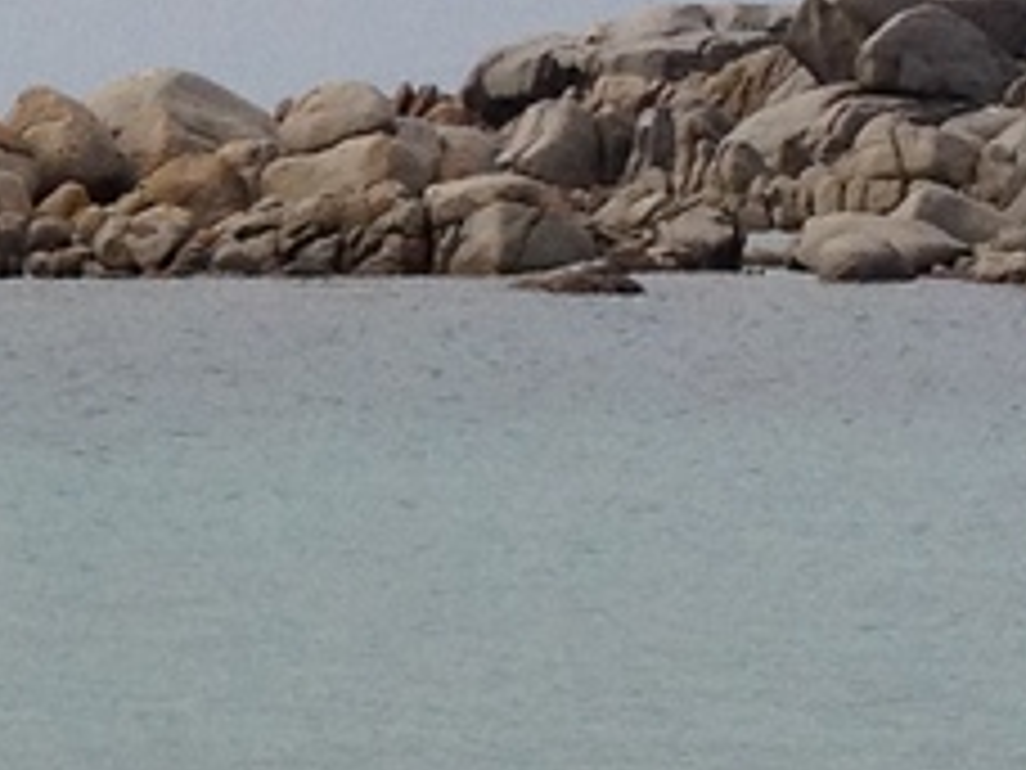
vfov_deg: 6.0
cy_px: 176
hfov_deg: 7.8
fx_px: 7291
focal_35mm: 246
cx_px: -850
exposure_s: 1/2123
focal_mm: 4.28
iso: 64
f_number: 2.4
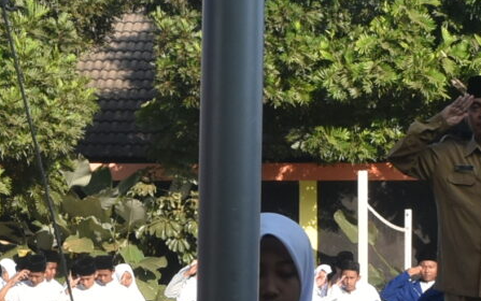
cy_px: 191
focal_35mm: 210
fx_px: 2755
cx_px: 136
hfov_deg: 10.0
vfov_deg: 6.3
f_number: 9
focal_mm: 24
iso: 200
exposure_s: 1/320
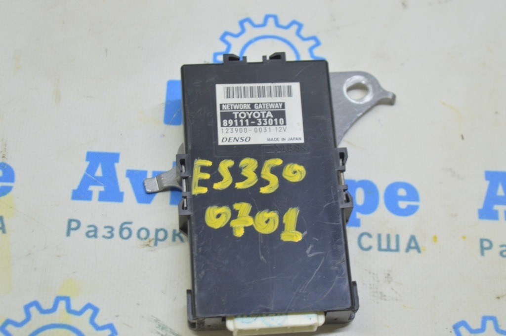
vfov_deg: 16.5
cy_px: 168
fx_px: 1159
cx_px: 253
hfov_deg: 24.6
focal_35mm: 82
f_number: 5.6
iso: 400
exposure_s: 1/20
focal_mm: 55
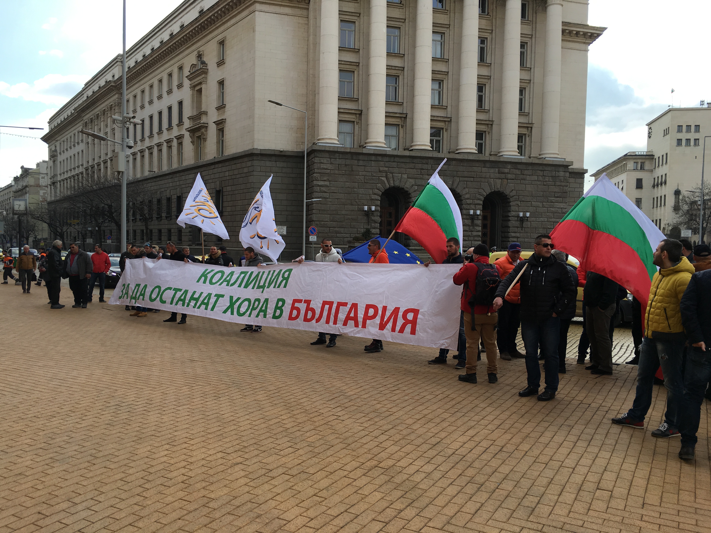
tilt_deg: -0.4
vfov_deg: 48.2
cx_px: 356
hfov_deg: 61.7
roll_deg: -2.2
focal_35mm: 29
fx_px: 596
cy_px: 266
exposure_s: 1/810
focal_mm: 4.15
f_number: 2.2
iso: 25
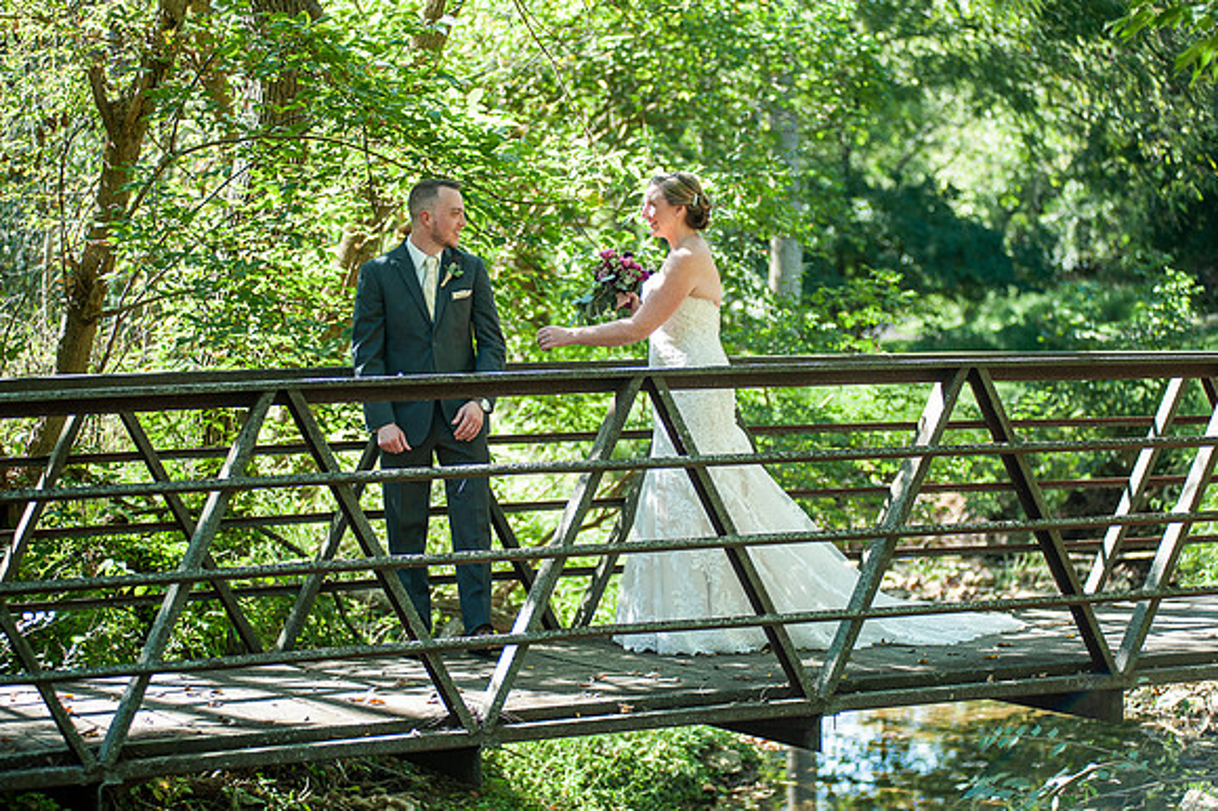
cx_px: 609
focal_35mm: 80
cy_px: 406
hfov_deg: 25.4
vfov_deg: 17.0
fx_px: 2705
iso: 160
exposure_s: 1/250
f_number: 2.8
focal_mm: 80
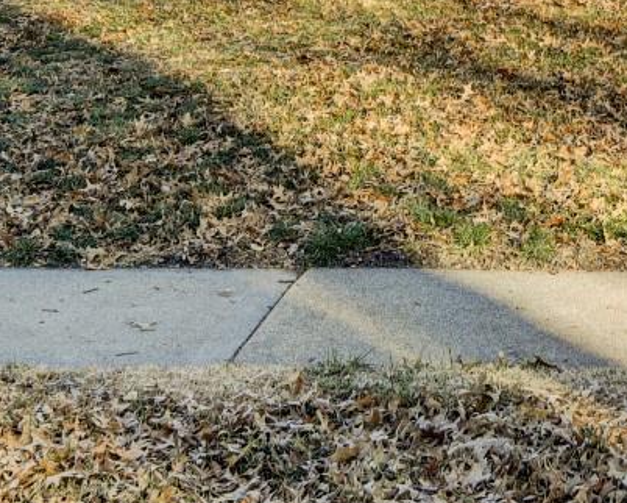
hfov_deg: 16.8
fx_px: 2079
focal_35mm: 112
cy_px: -219
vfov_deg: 13.1
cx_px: 621
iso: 400
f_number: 8
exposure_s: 1/640
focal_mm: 30
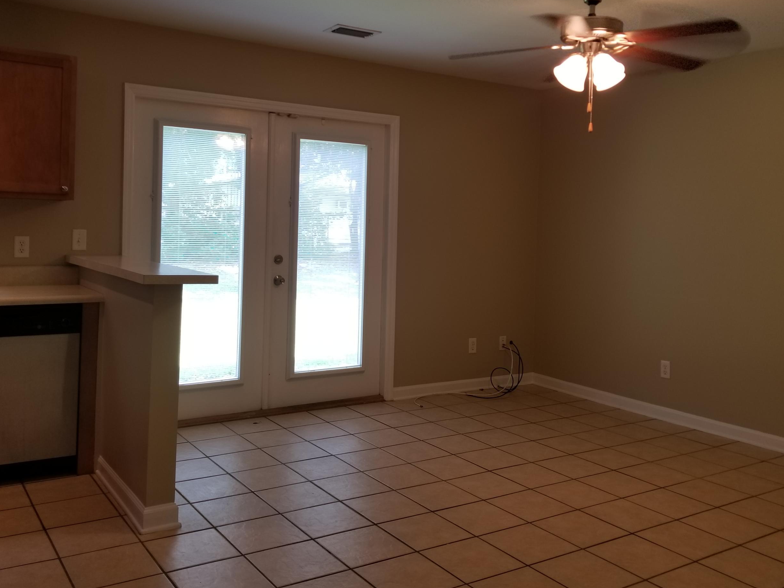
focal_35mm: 32
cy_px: 265
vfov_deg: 44.1
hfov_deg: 56.8
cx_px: 394
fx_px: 725
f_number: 1.7
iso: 100
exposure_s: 1/120
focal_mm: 4.25
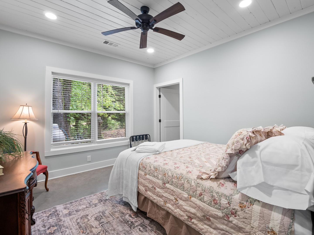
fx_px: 145
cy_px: 118
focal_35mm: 16
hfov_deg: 94.5
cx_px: 157
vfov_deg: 78.1
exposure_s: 1/8
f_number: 5.6
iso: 400
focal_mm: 8
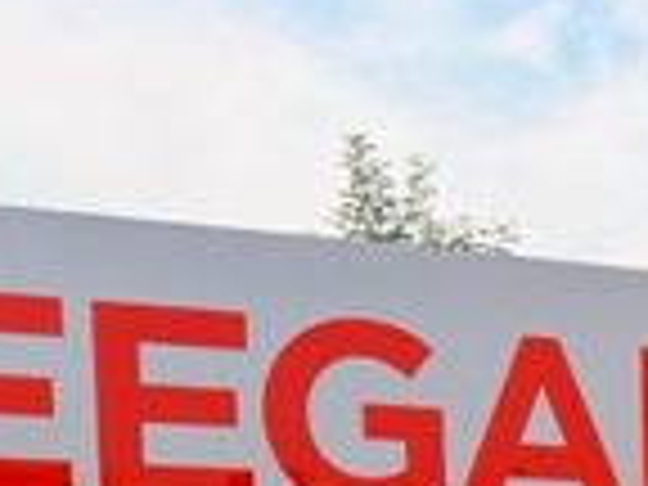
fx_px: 1872
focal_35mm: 100
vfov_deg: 13.3
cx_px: 945
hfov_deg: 17.8
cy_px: 878
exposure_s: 1/3145
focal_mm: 6.76
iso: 100
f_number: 1.78
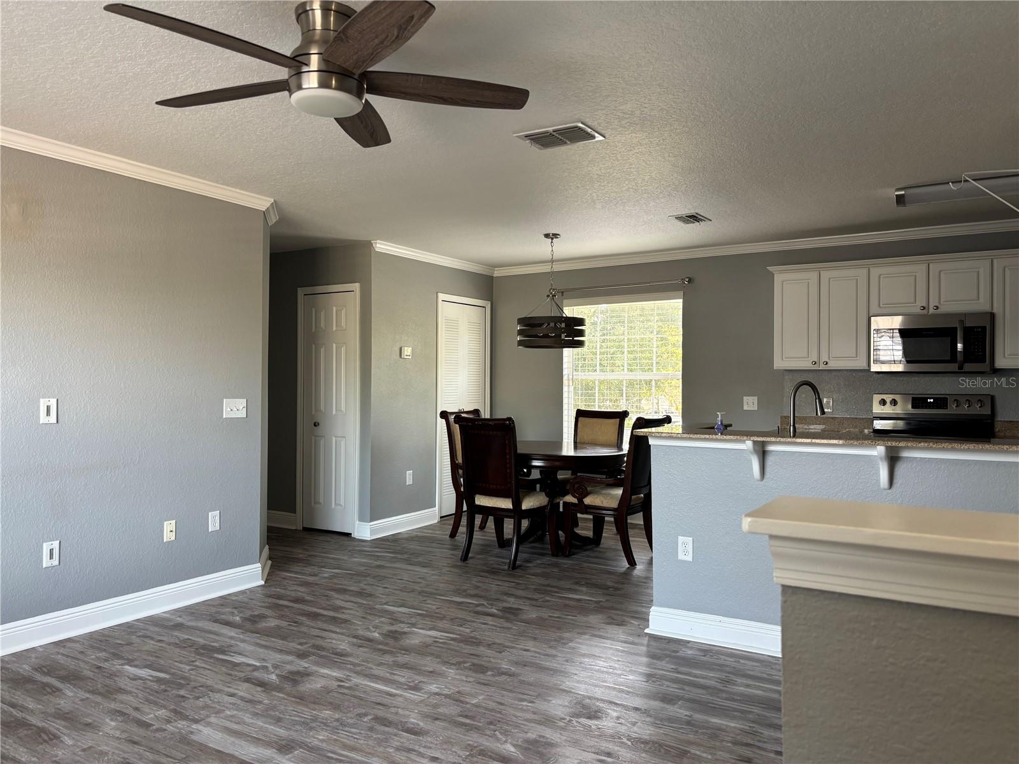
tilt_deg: +0.1
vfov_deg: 53.1
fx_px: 765
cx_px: 510
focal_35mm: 26
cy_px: 382
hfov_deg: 67.3
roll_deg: -0.5
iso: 100
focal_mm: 5.96
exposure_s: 1/60
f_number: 1.6
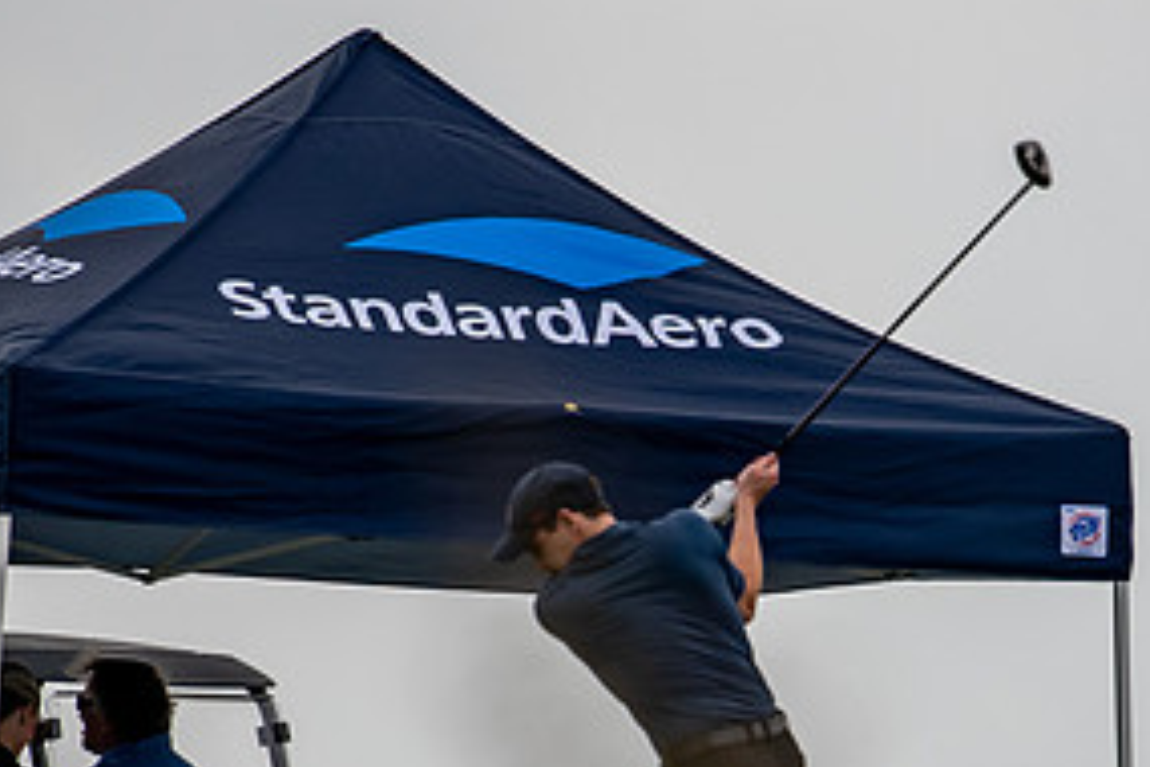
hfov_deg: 1.7
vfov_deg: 1.2
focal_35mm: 1192
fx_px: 38075
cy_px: 672
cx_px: 823
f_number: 5.6
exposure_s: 1/2000
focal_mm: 390
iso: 280
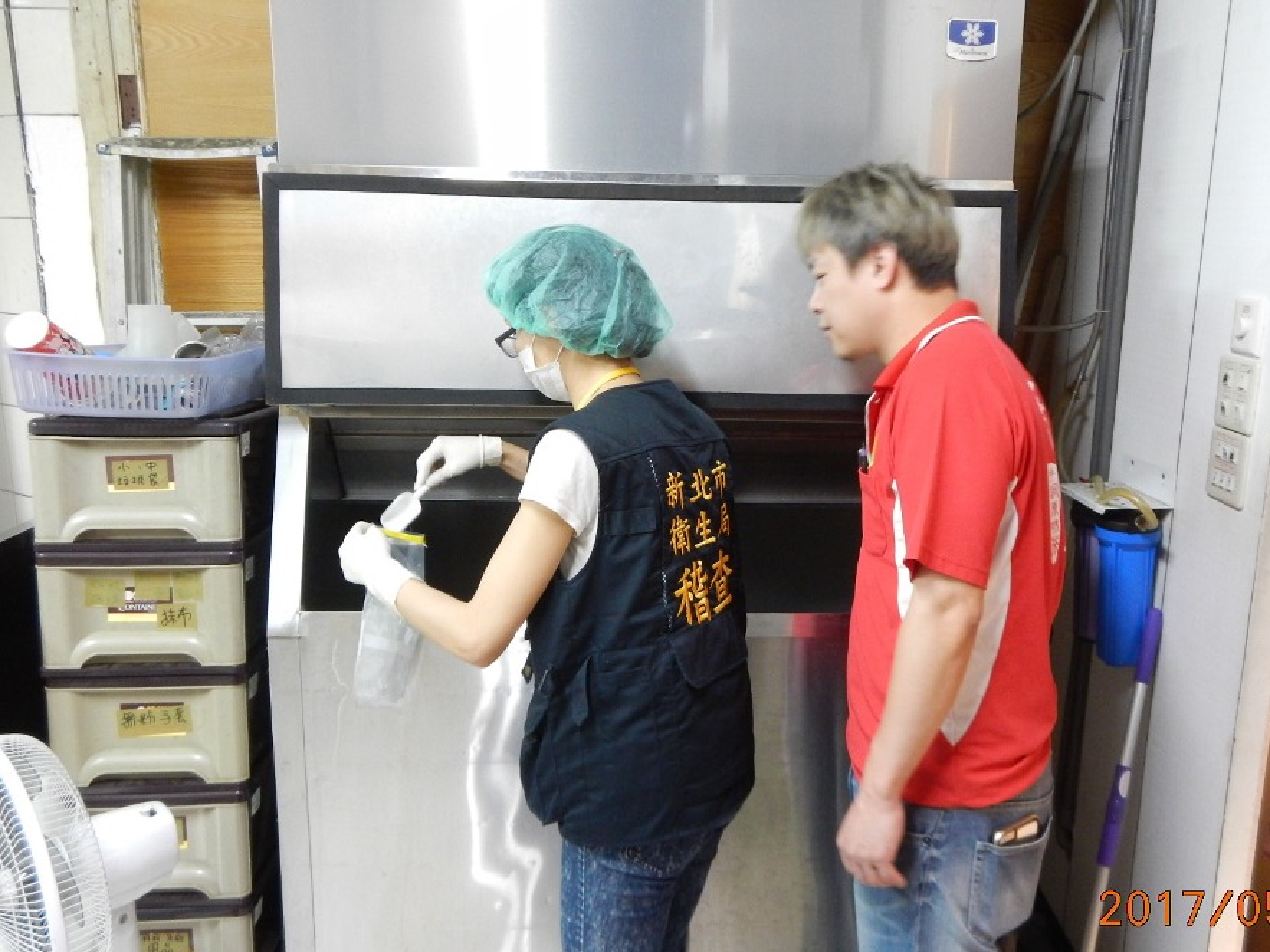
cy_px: 472
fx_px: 1064
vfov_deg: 48.2
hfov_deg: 61.5
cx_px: 699
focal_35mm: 29
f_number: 3.2
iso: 400
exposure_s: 1/10
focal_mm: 4.5
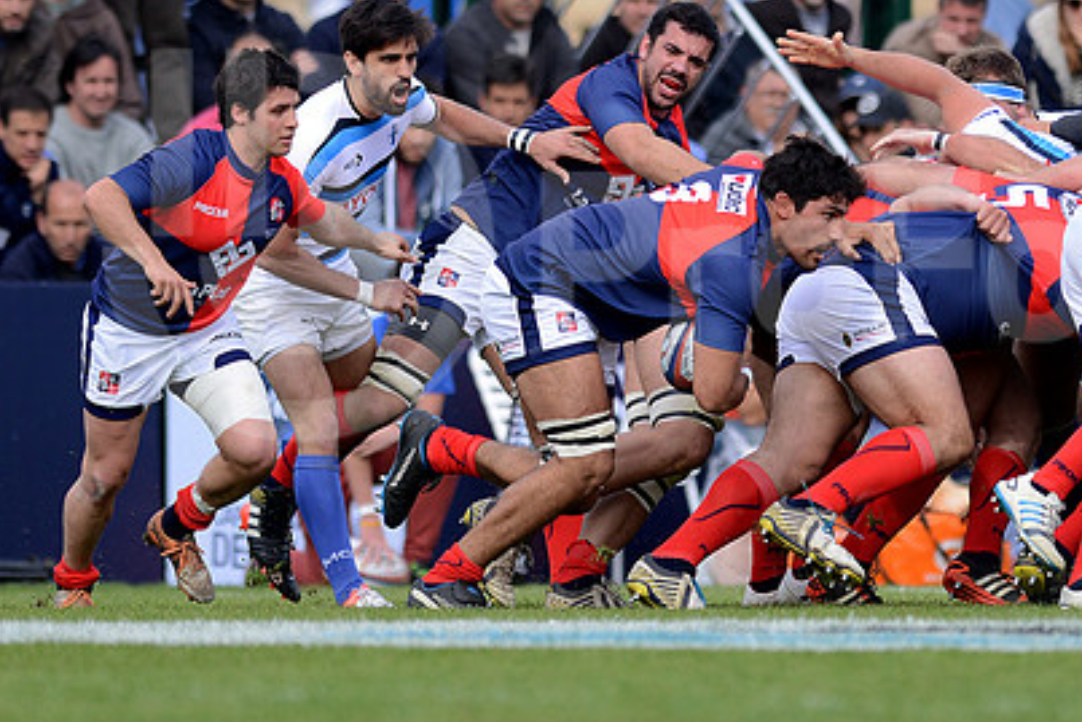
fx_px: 18159
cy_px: 251
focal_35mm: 604
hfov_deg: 3.4
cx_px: 757
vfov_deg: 2.3
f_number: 4
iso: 400
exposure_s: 1/1250
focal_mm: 420
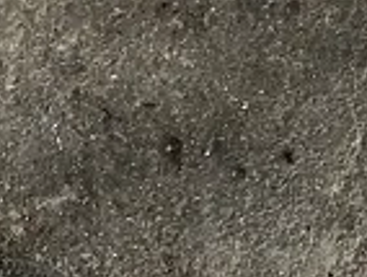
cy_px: -264
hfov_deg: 9.9
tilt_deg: -79.3
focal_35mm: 197
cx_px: 403
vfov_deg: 7.3
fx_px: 2092
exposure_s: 1/17
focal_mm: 4
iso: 40
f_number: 1.8
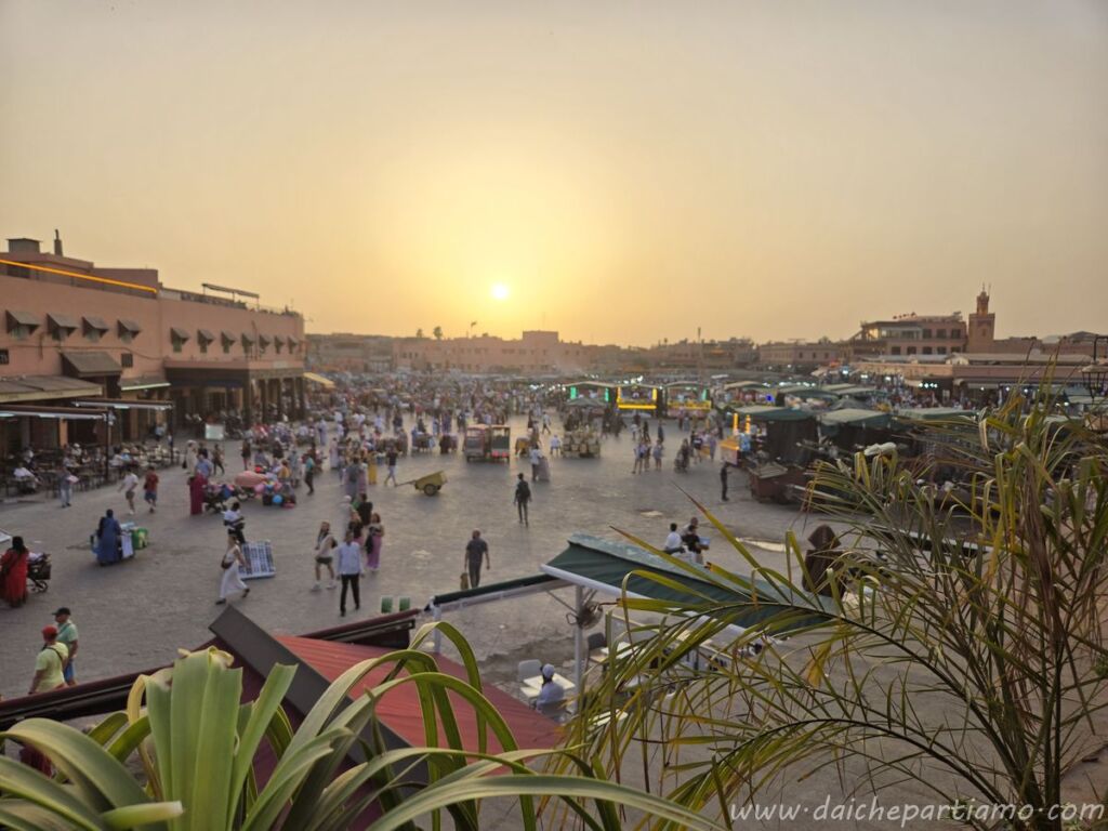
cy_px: 416
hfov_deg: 73.9
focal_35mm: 23
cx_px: 554
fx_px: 736
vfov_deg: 58.9
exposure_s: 1/1218
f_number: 1.8
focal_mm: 5.4
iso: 25
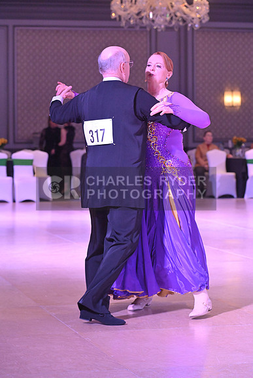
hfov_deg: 11.8
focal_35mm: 116
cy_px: 189
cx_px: 126
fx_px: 1222
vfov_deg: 17.6
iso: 6400
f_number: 6.3
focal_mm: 116
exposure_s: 1/400
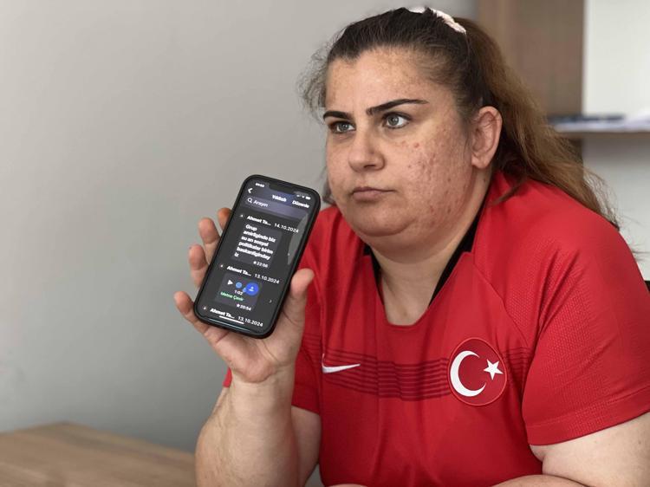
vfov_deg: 19.1
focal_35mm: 77
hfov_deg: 25.3
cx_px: 325
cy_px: 244
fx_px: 1445
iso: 250
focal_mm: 9
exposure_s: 1/74
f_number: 2.8
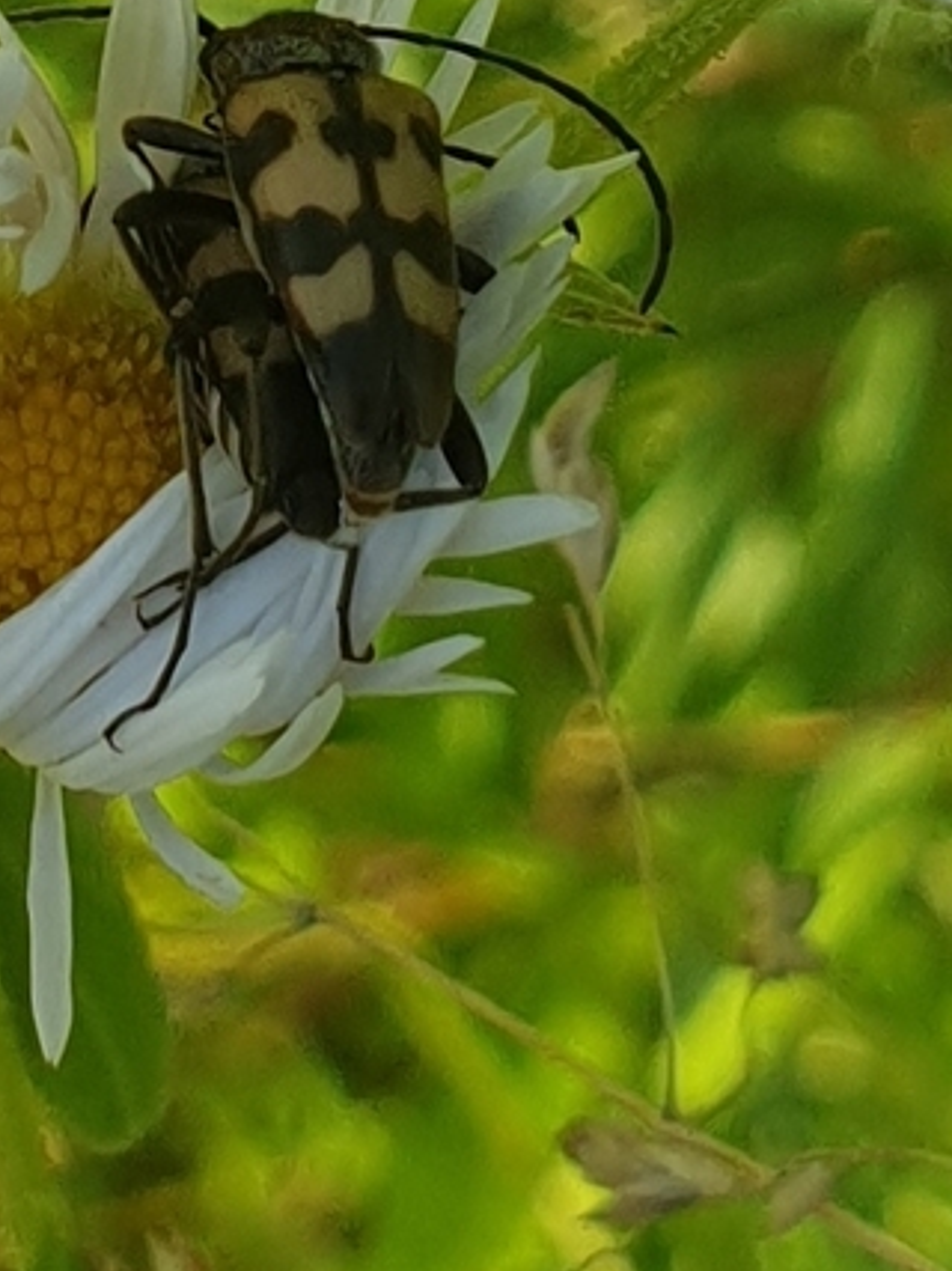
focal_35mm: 39
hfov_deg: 36.5
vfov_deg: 46.3
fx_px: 1431
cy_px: 330
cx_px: 333
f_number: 2.4
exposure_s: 1/803
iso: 50
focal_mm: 4.3
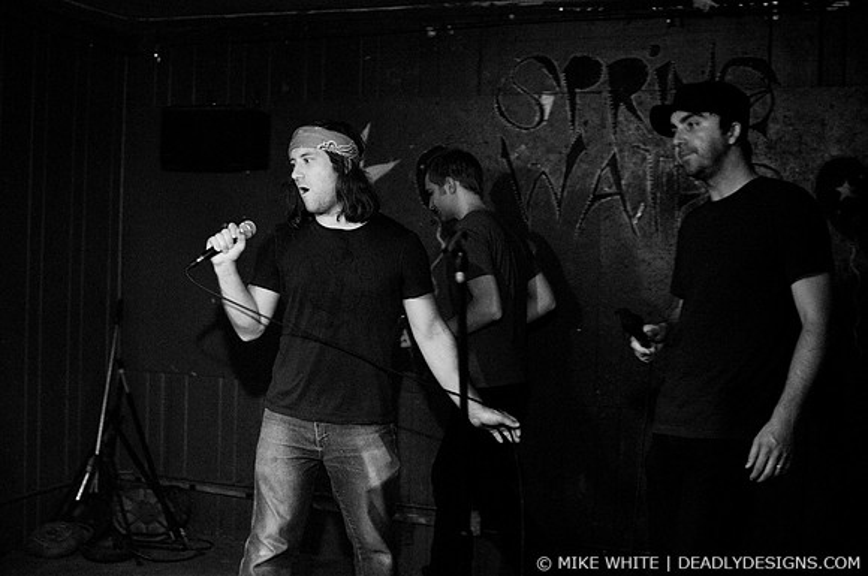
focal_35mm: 45
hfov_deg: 43.7
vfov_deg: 29.8
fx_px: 1083
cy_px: 288
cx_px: 434
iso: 1000
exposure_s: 1/100
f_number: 2.2
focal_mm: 30
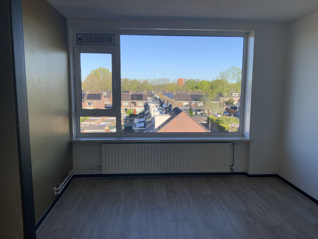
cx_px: 159
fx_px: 266
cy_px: 120
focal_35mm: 29
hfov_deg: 61.7
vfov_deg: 48.2
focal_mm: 3
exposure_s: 1/514
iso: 16
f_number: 1.8
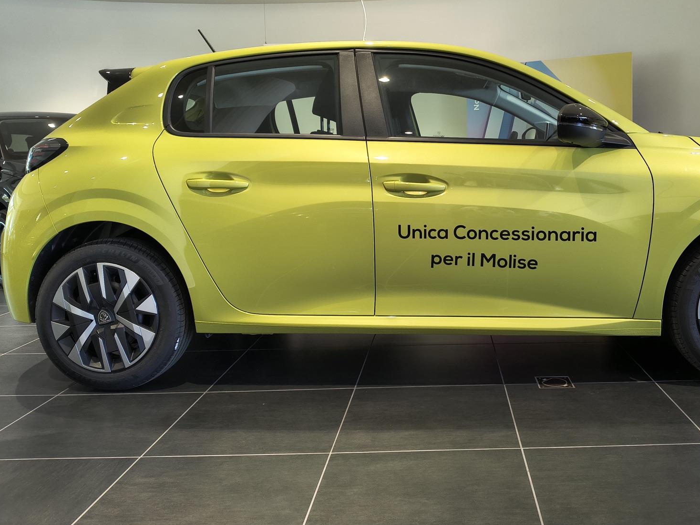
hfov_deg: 53.2
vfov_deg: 41.5
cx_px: 447
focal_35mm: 34
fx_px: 688
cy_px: 195
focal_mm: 4.81
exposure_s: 1/50
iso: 328
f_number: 1.8
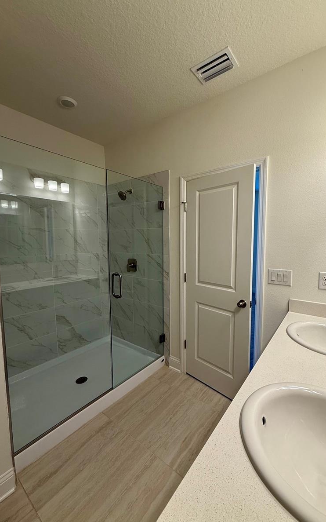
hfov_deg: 74.6
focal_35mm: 15
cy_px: 261
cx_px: 177
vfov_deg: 101.5
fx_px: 213
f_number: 2.2
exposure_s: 1/120
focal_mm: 2.22
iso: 125
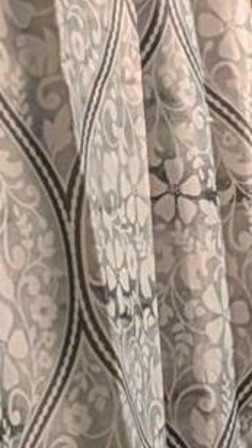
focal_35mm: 174
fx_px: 2064
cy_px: 592
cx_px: 880
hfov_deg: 6.2
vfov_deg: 12.0
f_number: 1.68
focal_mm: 6.9
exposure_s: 1/120
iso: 917
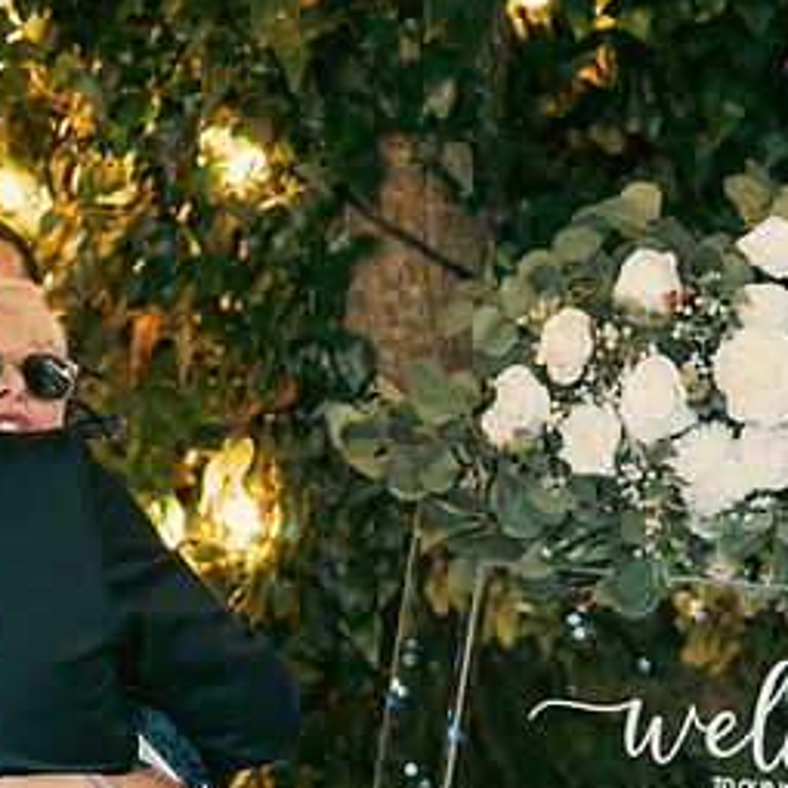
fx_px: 3940
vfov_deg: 11.4
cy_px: 518
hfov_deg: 11.3
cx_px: 9
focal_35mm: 153
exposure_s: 1/200
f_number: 3.5
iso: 1600
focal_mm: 53
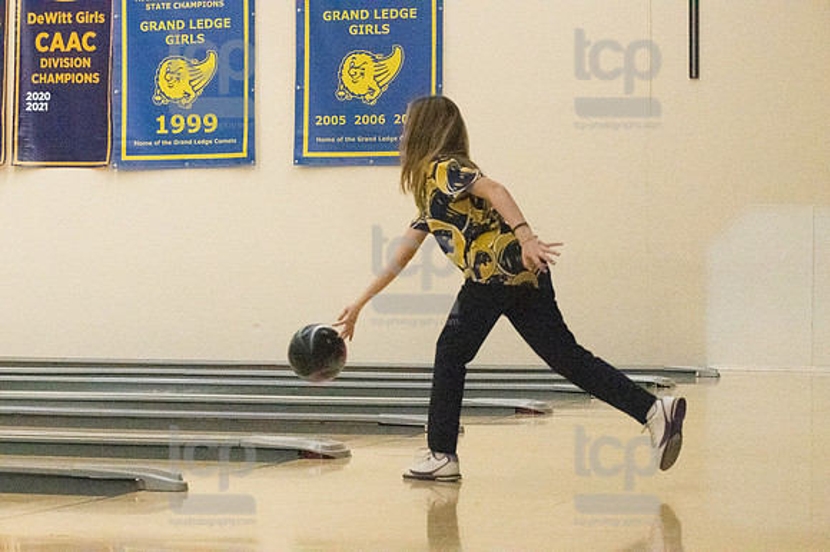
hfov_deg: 19.5
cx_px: 415
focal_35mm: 105
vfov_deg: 13.0
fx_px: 2419
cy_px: 276
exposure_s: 1/1250
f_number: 4.5
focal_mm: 70
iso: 10000
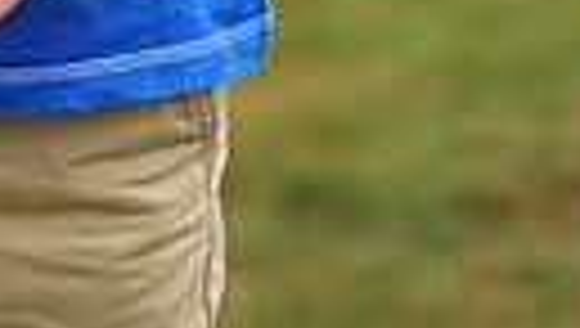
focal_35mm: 510
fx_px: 7855
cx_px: -52
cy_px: -638
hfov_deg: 4.2
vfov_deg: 2.4
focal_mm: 140
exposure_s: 1/1000
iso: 400
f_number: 4
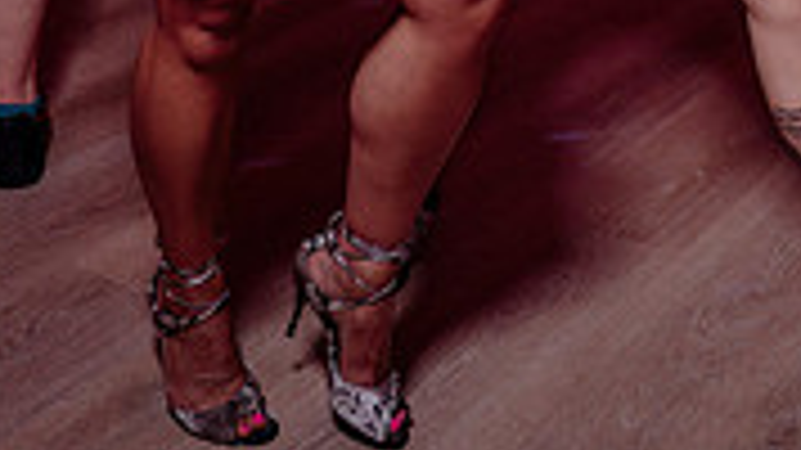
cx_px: 526
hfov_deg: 25.8
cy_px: -367
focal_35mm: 82
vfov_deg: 13.2
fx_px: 1741
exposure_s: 1/50
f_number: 3.2
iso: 800
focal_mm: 24
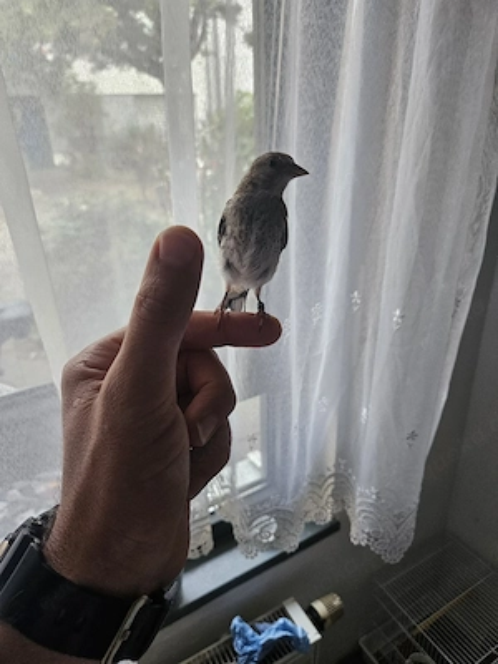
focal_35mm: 23
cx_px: 249
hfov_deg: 58.9
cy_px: 332
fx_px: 441
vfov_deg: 73.9
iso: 400
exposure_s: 1/101
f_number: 1.8
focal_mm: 5.4
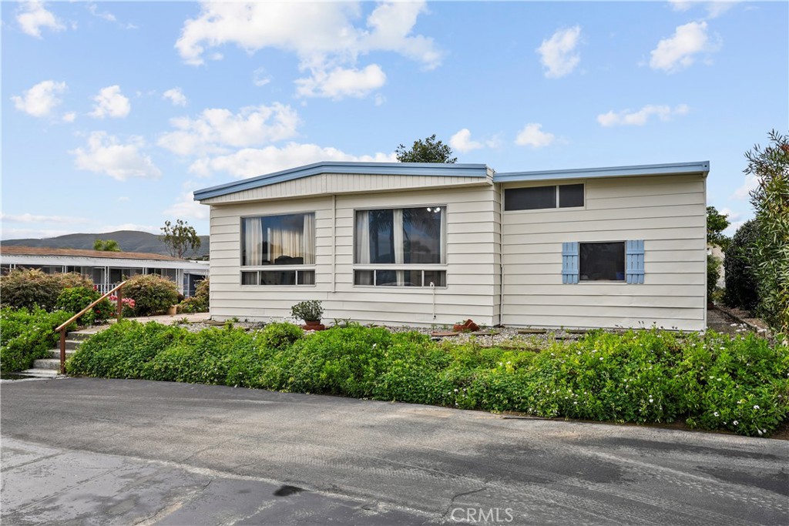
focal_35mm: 25
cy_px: 263
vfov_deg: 51.3
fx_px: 548
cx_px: 394
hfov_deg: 71.5
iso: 100
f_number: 9
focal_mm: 25
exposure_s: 1/125
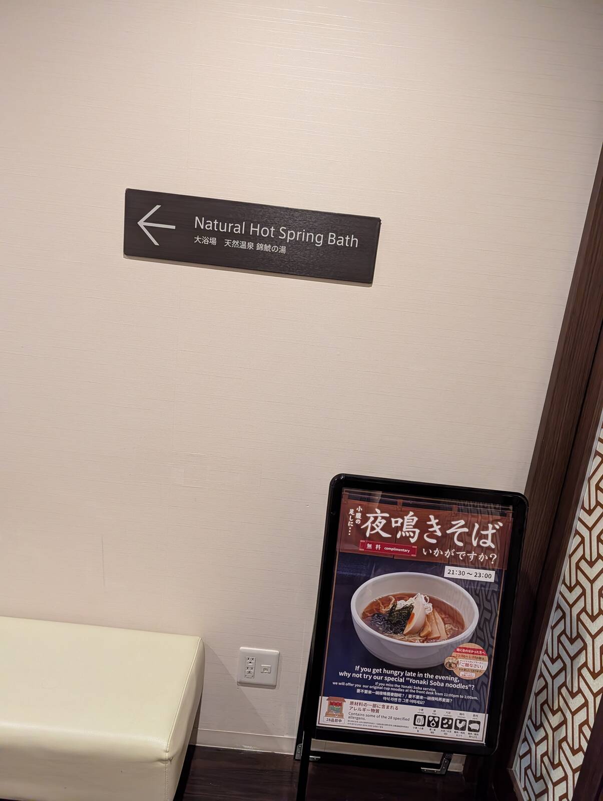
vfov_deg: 71.5
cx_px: 302
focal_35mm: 24
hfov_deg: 56.9
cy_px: 400
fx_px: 556
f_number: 1.68
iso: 2150
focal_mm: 6.9
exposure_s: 1/187
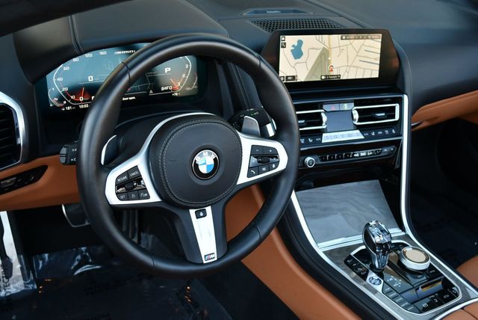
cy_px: 160
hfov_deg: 44.5
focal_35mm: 44
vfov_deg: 30.6
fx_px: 585
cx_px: 239
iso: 450
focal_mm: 22
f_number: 4
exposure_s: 1/250
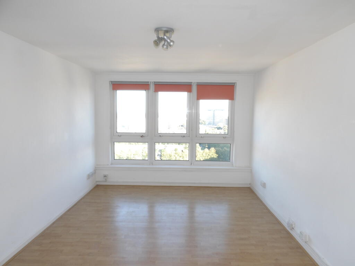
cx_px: 178
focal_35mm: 24
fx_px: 246
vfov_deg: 56.8
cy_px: 133
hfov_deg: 71.6
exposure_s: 1/41
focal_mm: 4.3
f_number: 4.1
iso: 100
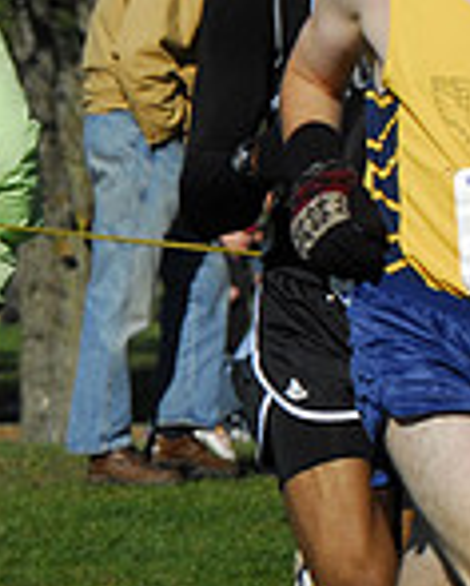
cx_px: -681
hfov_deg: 2.1
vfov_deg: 2.7
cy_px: 291
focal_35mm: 723
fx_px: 12545
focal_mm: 130
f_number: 7.1
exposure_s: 1/1600
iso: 400
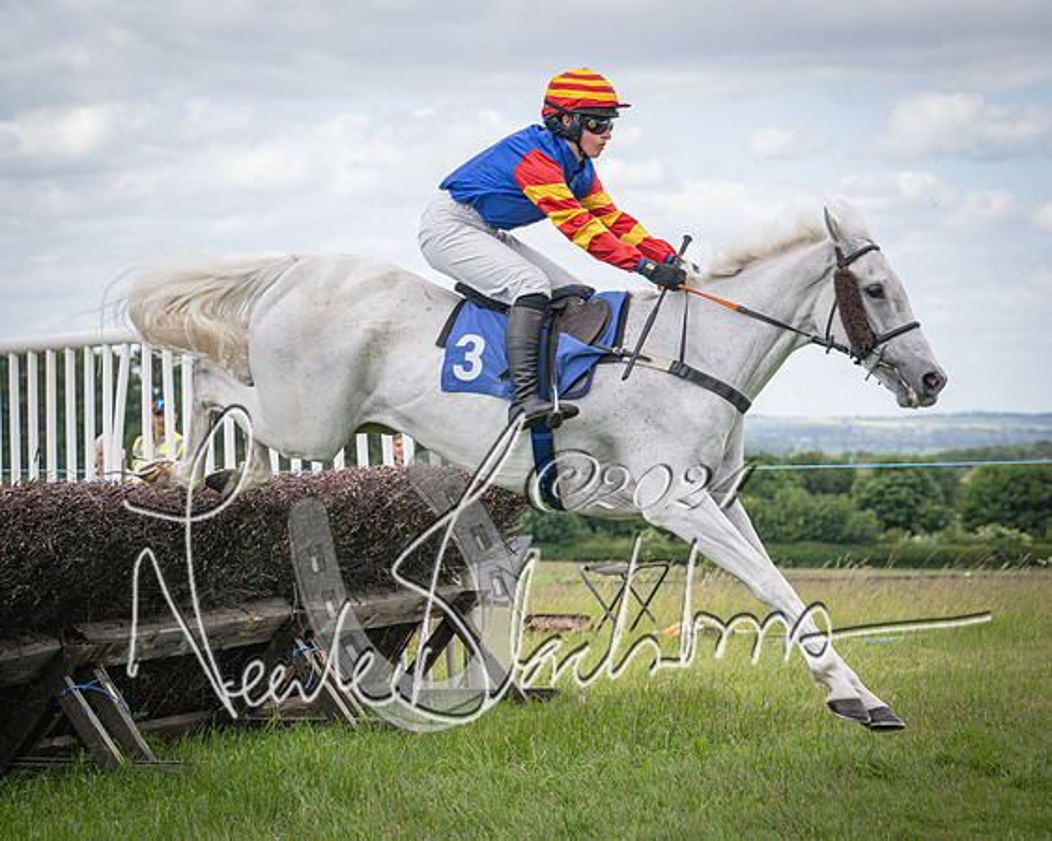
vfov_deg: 13.2
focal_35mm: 117
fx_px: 3643
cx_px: 390
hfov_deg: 16.4
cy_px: 378
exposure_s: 1/1600
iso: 400
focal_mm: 70
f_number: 4
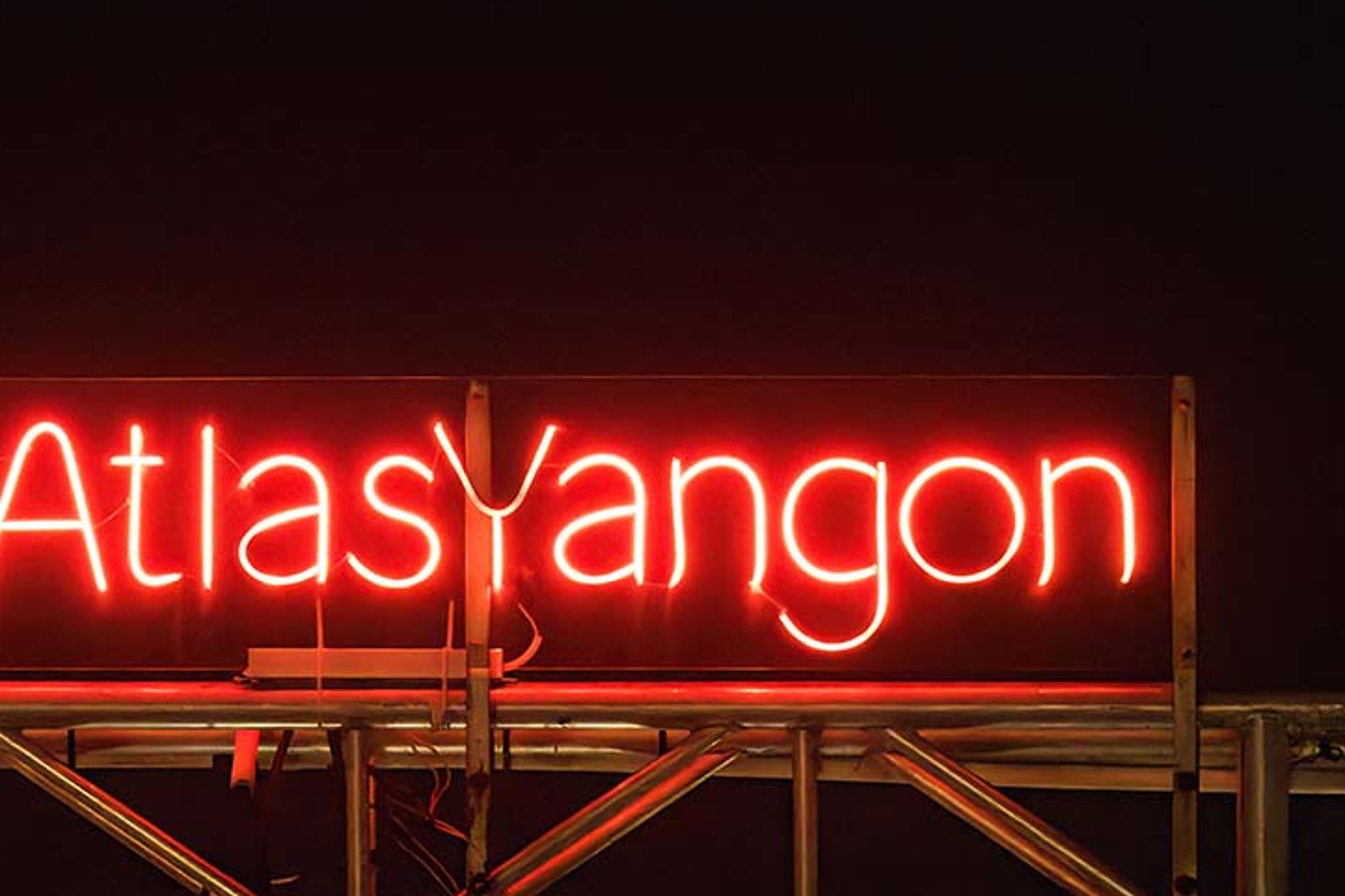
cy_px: 581
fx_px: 9935
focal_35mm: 266
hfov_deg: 7.7
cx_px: 479
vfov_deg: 5.2
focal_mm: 200
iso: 25600
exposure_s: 1/250
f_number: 3.5
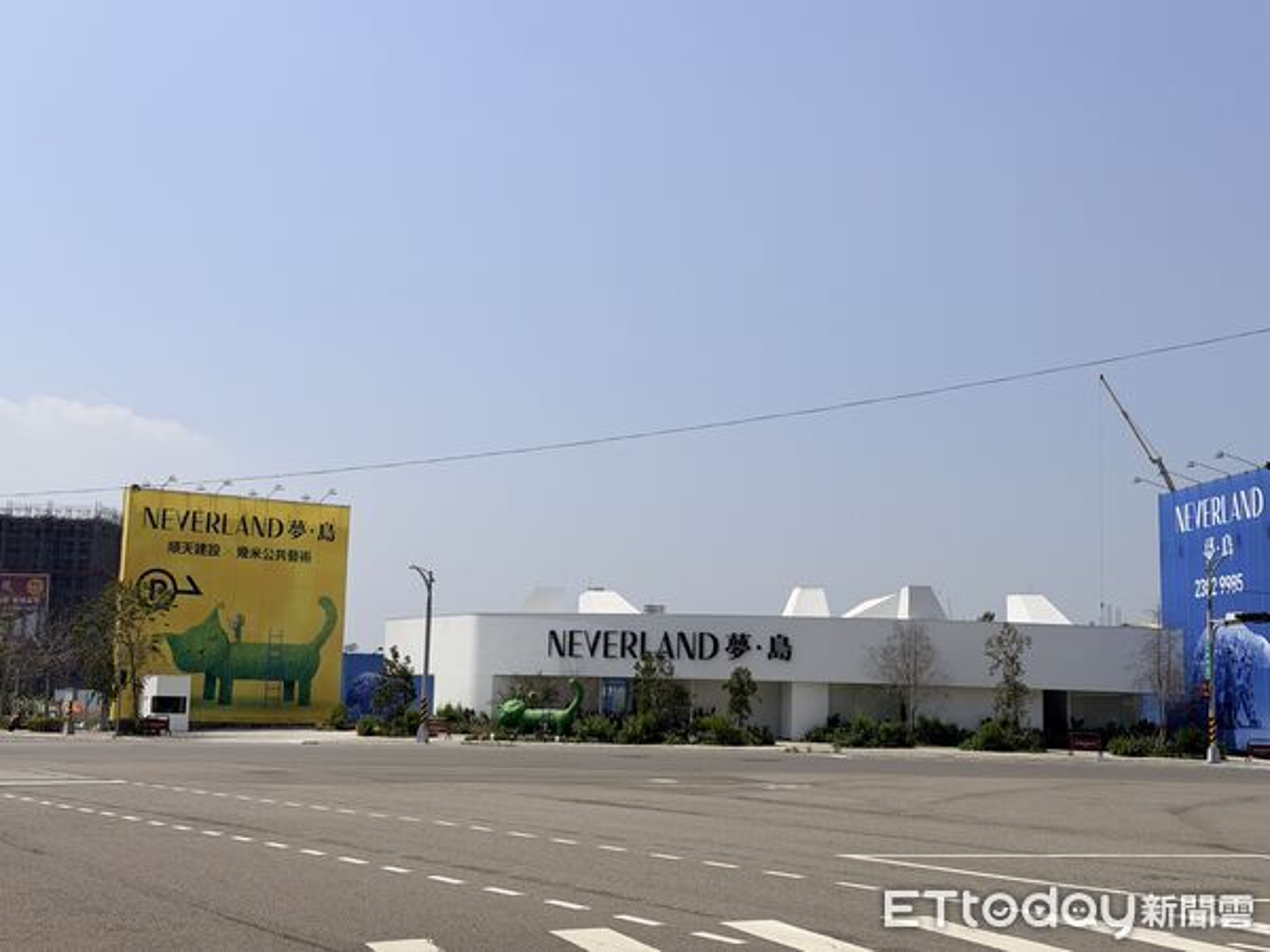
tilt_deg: +5.8
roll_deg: -0.8
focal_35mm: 48
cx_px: 635
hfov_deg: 39.7
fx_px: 1761
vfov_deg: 30.3
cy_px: 476
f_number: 1.78
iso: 64
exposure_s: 1/11364
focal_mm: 6.76
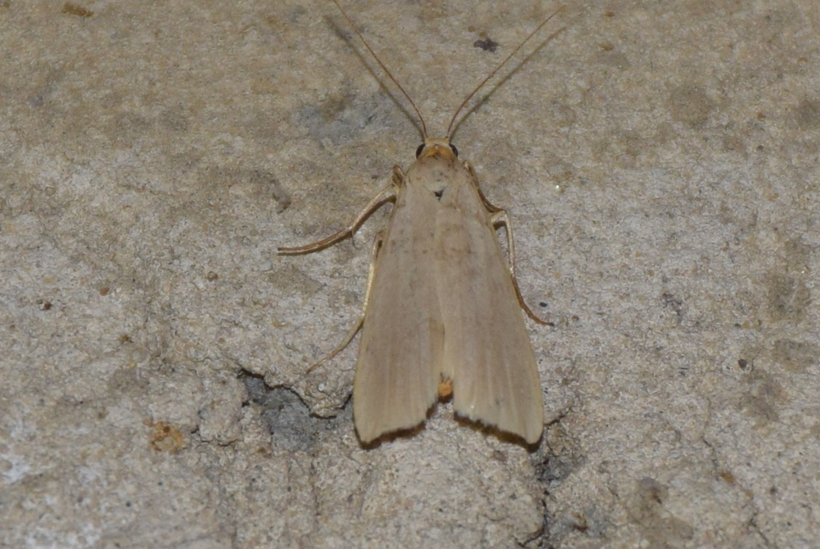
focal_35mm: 210
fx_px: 4788
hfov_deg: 9.8
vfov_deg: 6.6
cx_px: 410
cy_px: 274
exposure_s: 1/60
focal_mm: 140
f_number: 5.6
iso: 320
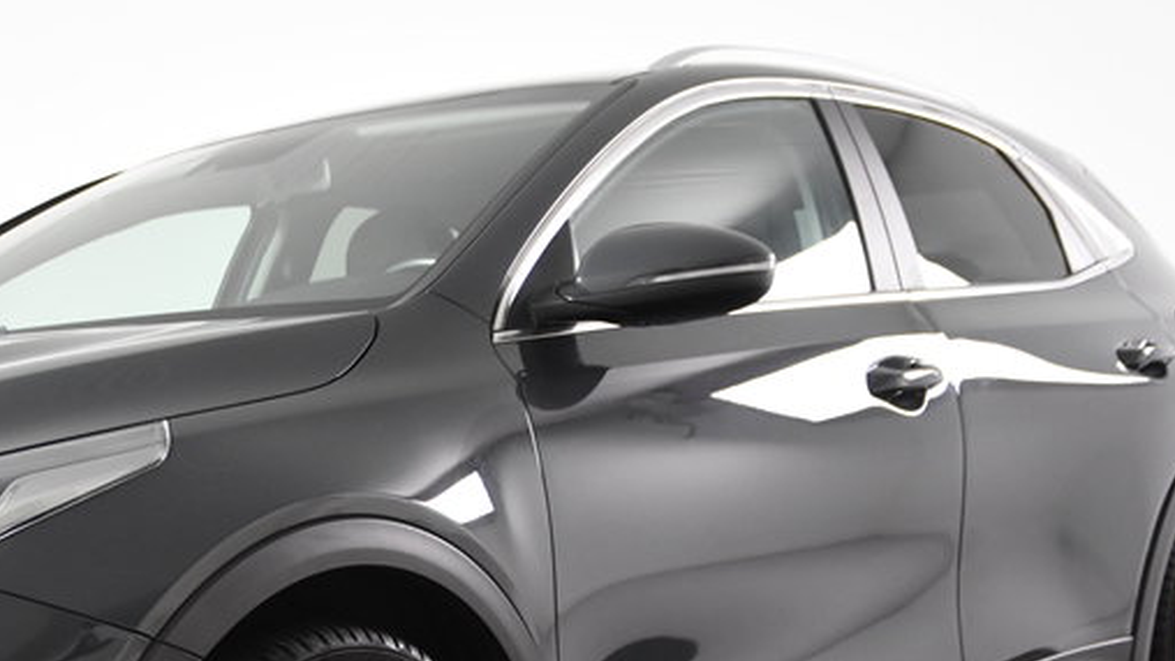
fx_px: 2368
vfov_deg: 15.6
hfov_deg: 27.1
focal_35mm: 76
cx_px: 164
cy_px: 639
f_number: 3.5
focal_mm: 24
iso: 1600
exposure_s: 1/50
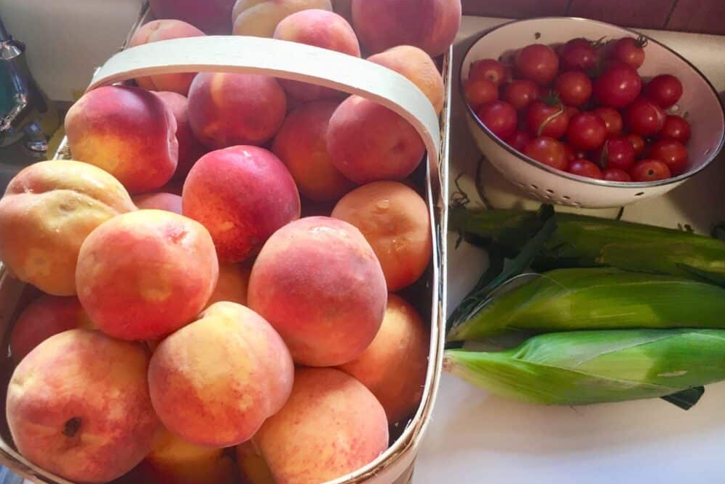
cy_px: 215
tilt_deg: -48.0
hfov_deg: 60.3
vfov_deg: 42.3
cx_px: 354
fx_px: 624
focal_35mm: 31
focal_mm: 4.15
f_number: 2.2
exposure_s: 1/30
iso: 32
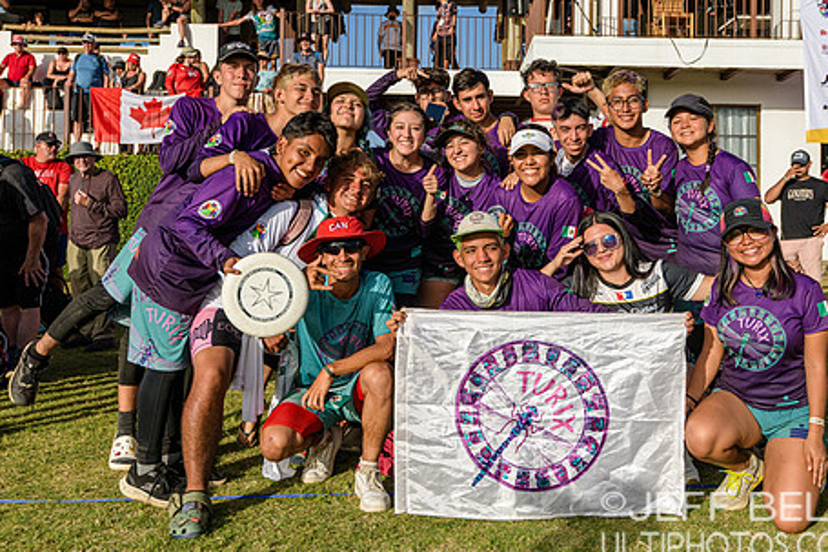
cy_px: 229
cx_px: 480
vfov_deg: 35.8
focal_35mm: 37
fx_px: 851
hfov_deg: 51.7
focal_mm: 29
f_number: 5.6
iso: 64
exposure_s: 1/500
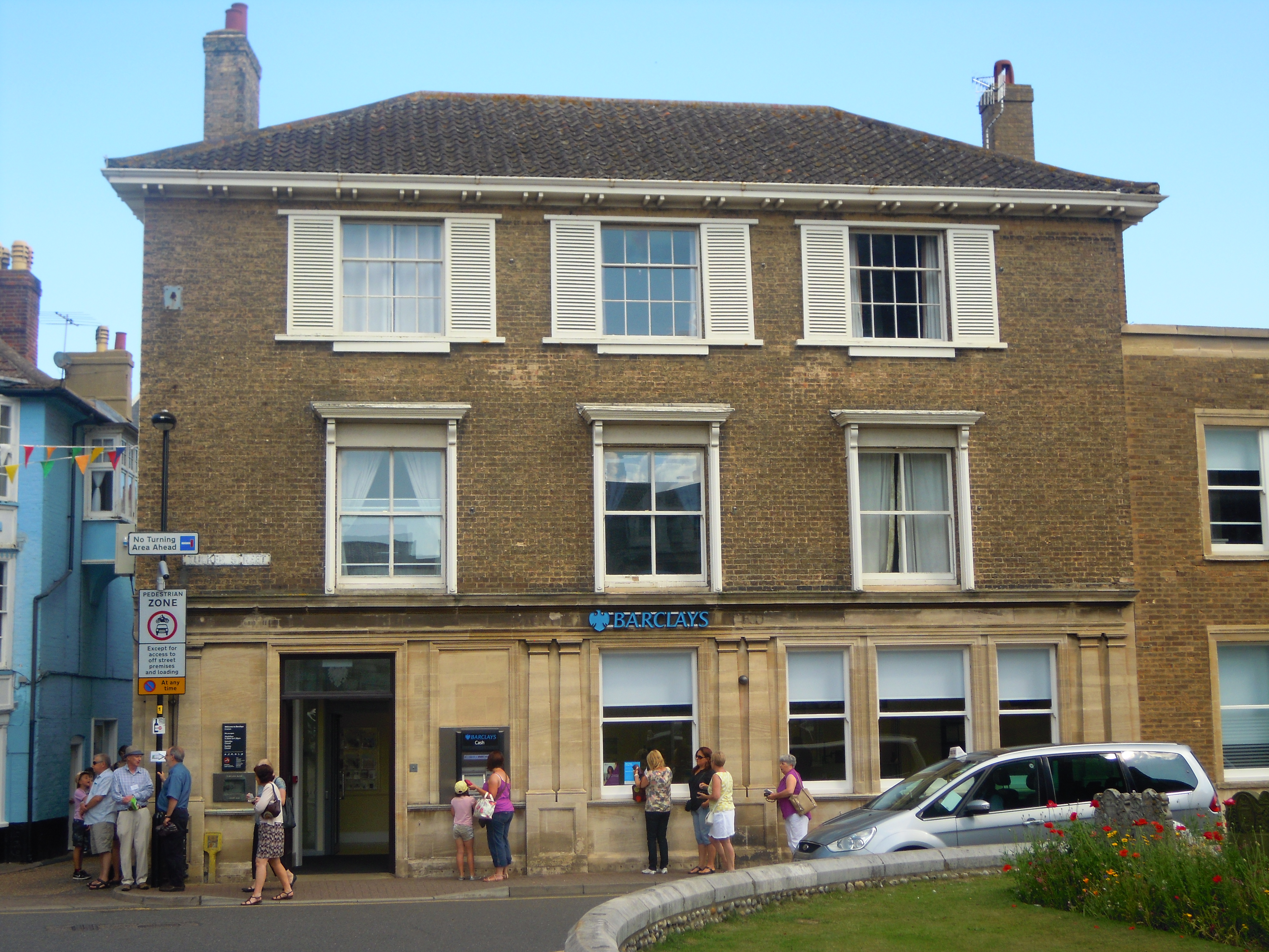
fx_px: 1686
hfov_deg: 41.2
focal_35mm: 46
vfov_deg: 31.5
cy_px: 476
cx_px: 634
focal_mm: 8.3
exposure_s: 1/400
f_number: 3.4
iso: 100
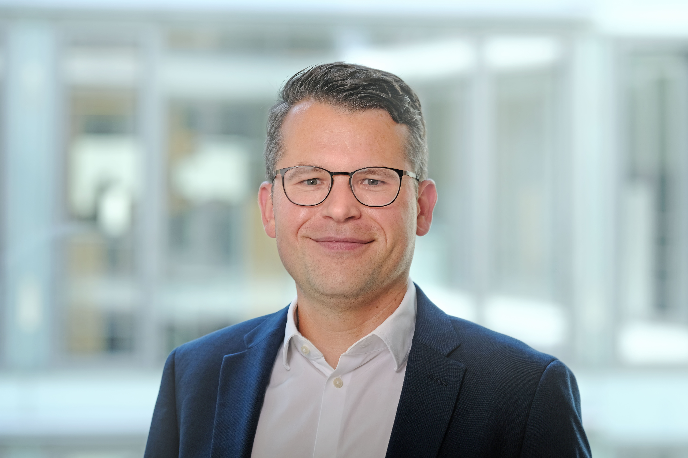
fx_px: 2580
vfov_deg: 10.2
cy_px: 229
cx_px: 344
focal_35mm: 135
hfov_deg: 15.2
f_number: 2.8
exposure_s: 1/125
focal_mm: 90
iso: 160
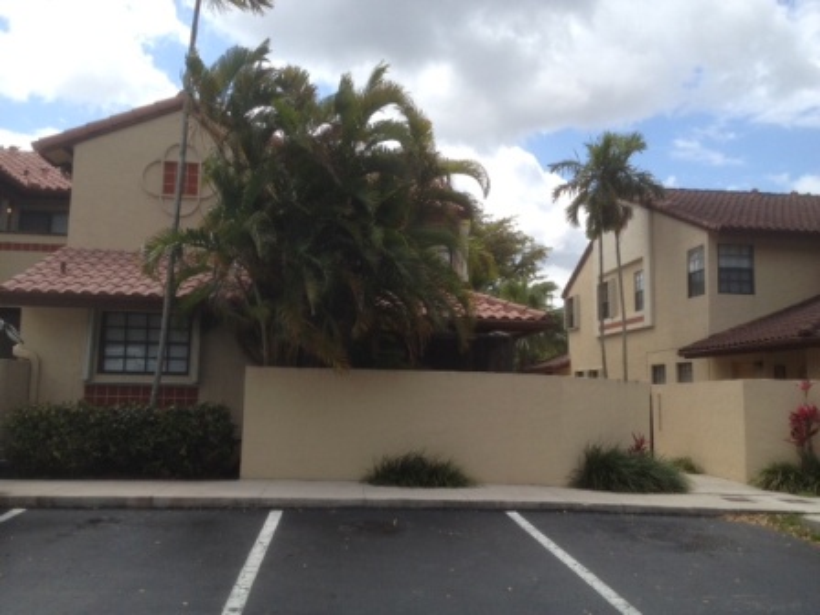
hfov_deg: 52.6
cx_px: 410
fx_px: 829
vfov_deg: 40.7
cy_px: 308
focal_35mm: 35
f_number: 2.4
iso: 64
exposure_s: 1/1534
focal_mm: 4.28
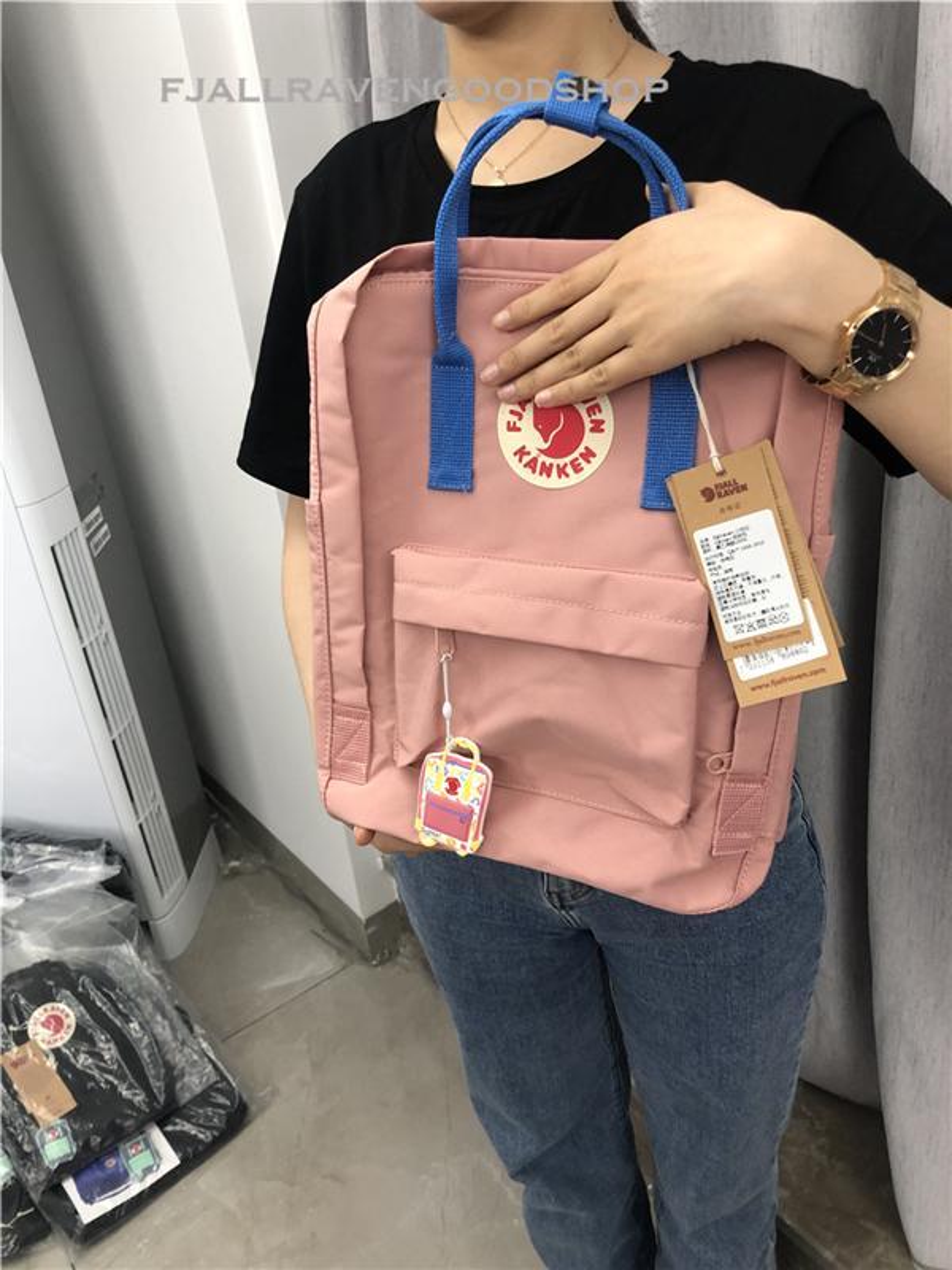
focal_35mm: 28
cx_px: 476
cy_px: 635
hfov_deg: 49.7
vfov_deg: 63.4
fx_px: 1027
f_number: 1.8
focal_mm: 3.99
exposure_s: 1/20
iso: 40
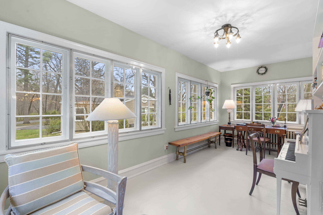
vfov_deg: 73.7
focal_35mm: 16
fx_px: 144
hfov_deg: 96.7
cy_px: 108
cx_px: 162
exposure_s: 1/4
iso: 1000
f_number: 9
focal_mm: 16
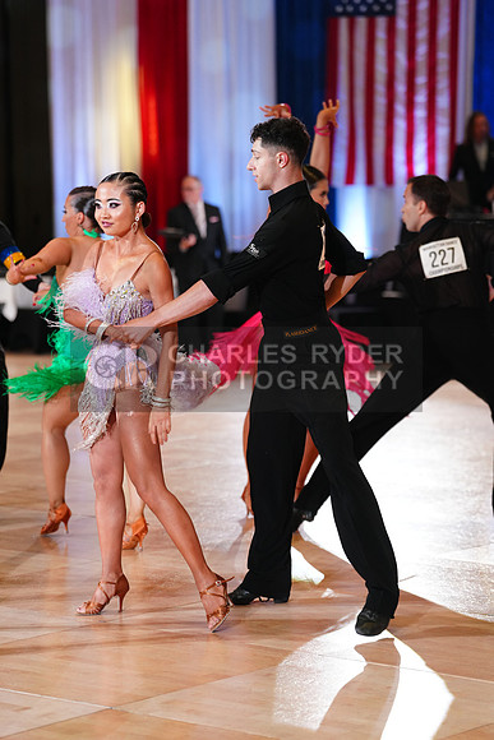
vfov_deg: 18.9
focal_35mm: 108
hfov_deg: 12.7
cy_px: 370
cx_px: 247
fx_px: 2222
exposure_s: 1/400
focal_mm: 108
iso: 1600
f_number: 2.8
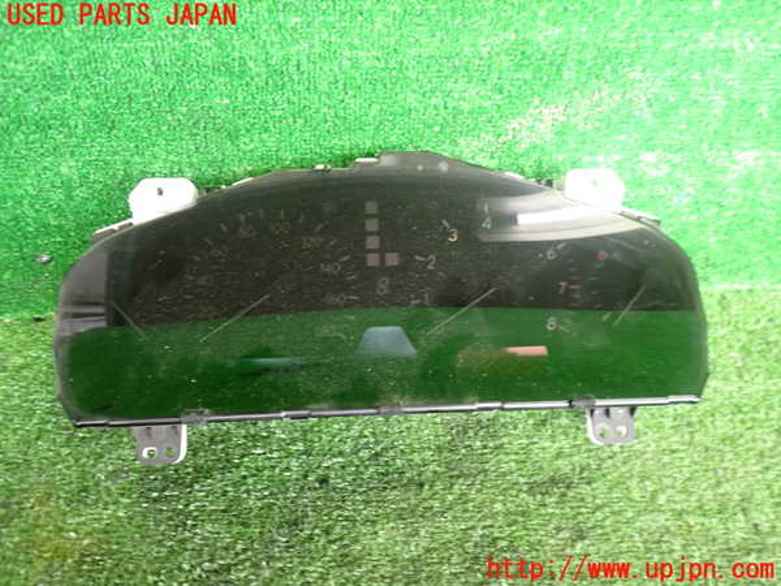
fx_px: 677
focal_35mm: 30
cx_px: 390
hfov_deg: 60.0
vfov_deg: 46.8
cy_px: 293
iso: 250
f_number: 2.3
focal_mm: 5.4
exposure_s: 1/30
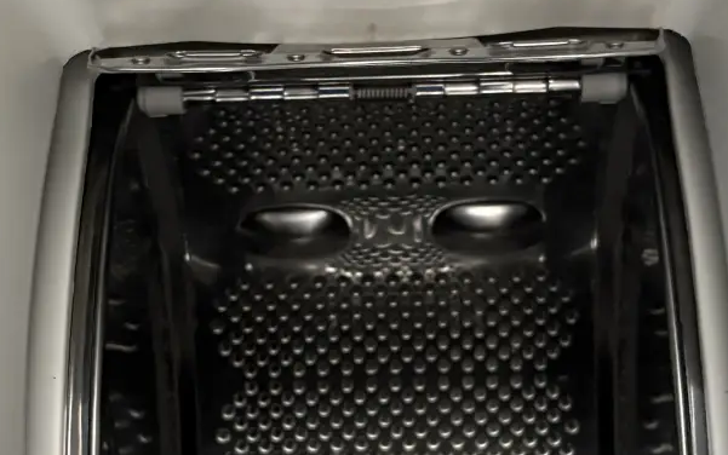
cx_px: 359
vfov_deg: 14.8
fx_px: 1746
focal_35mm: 88
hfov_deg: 23.5
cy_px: 296
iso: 640
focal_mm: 5.96
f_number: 1.6
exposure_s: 1/40
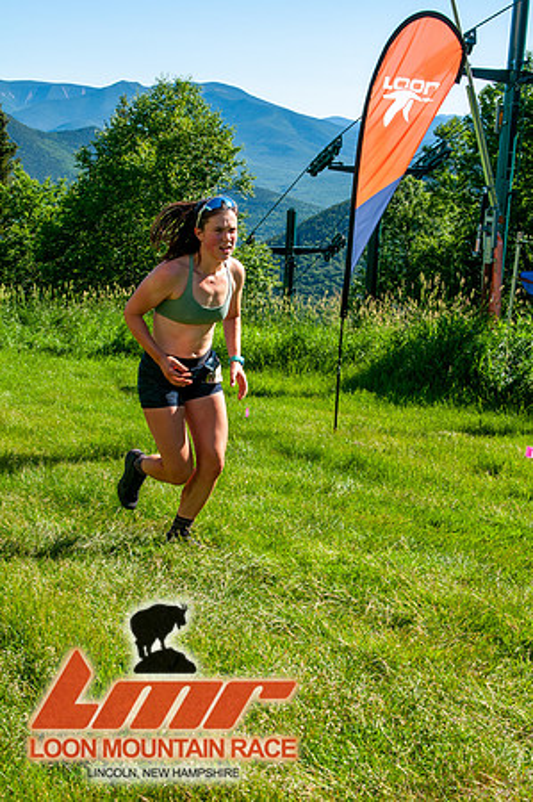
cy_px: 401
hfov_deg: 26.4
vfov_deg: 38.9
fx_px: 1135
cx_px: 266
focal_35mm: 51
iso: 200
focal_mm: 34
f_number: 8
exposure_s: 1/400
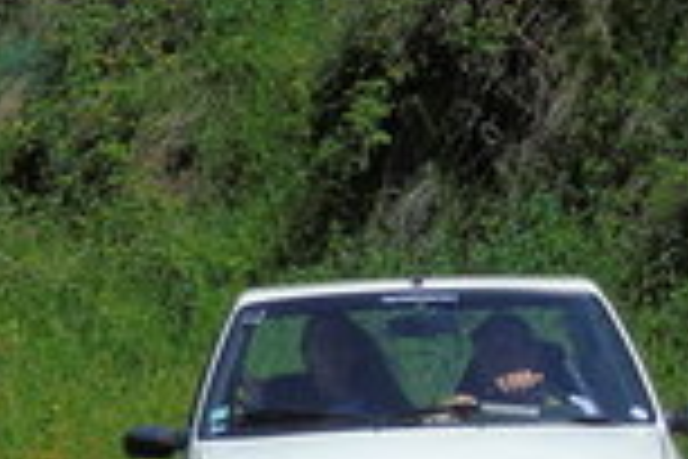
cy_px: 392
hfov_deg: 4.1
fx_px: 9650
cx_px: 220
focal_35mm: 505
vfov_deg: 2.7
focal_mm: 33
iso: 200
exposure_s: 1/1250
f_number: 5
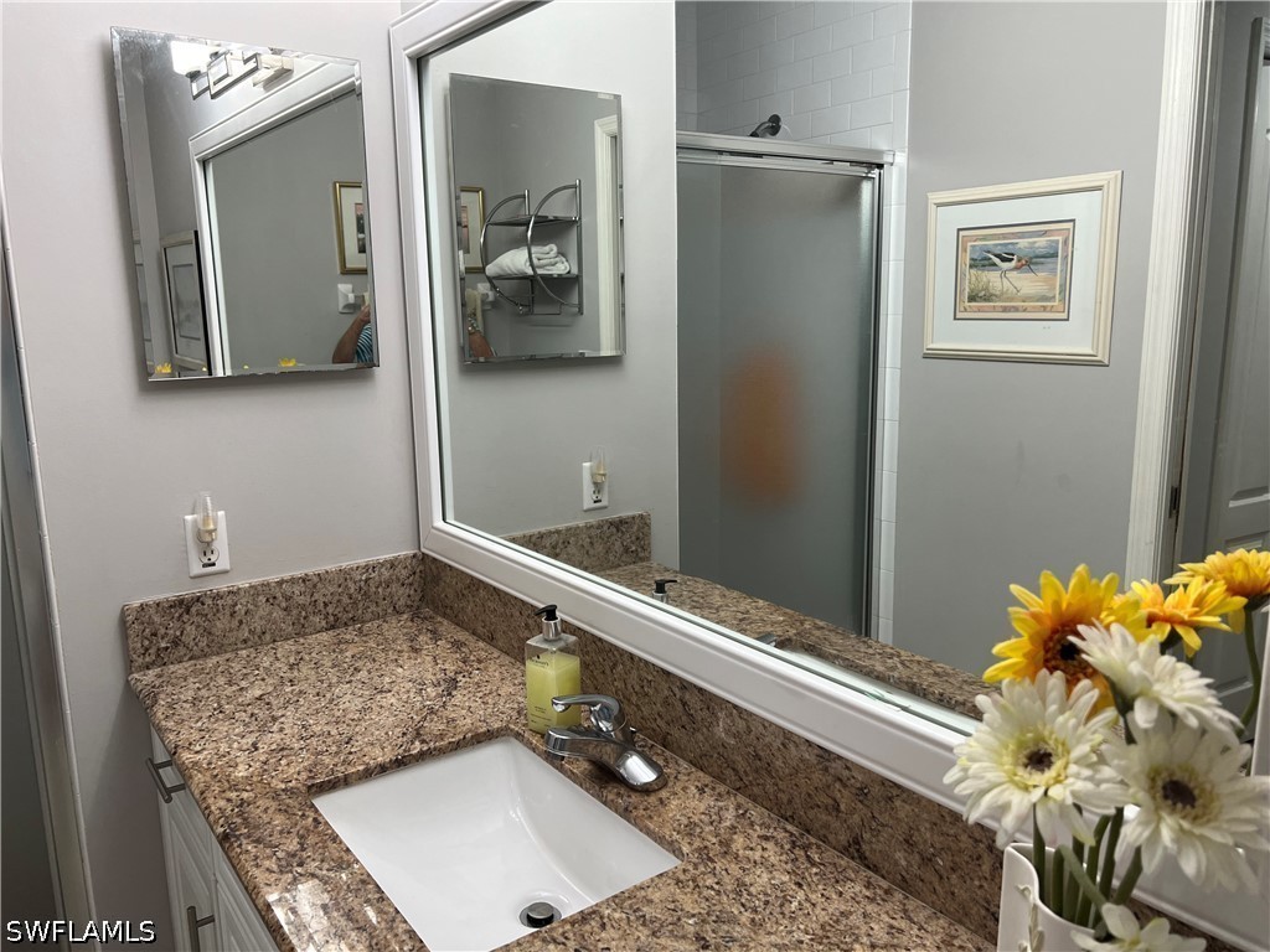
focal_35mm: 26
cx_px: 635
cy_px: 476
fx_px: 954
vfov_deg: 53.1
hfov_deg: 67.3
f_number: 1.5
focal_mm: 5.7
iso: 100
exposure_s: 1/120
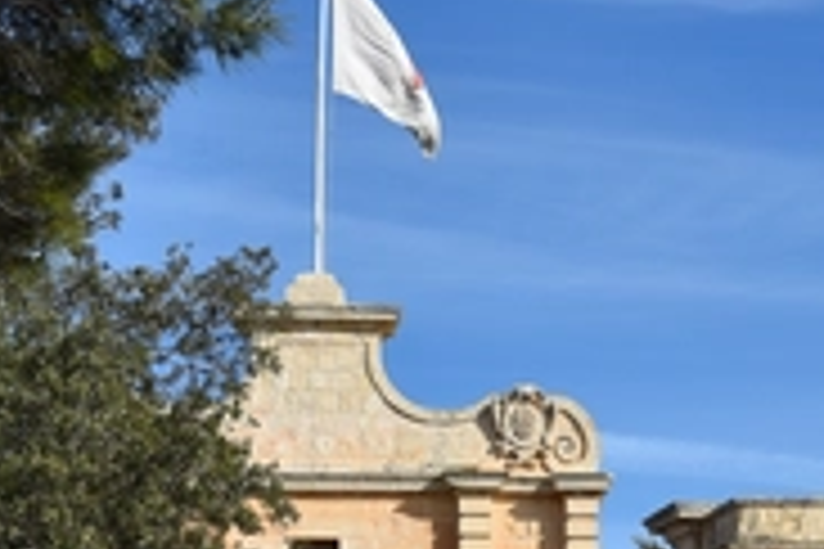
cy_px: 745
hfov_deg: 19.4
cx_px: 513
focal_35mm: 105
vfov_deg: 12.6
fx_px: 2403
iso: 200
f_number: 10
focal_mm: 32
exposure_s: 1/400
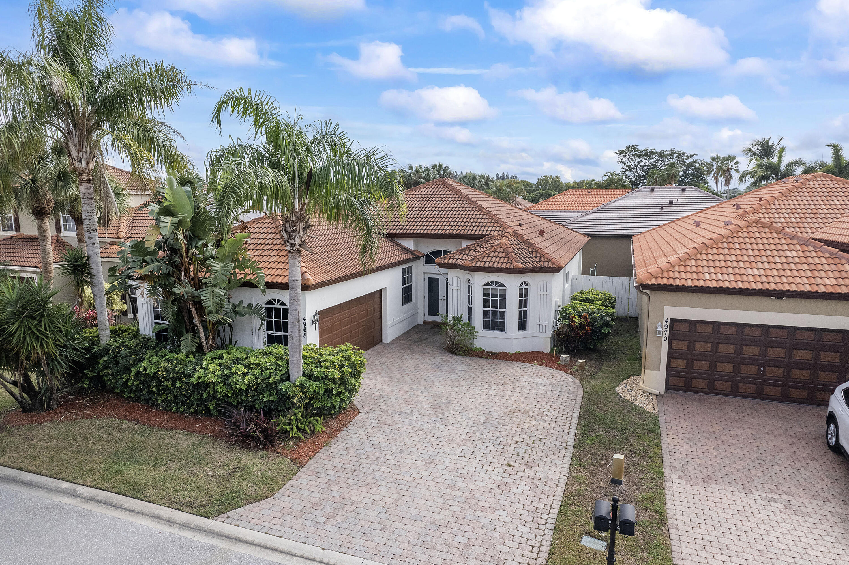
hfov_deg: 78.6
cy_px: 282
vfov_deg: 57.2
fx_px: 519
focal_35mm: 22
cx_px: 424
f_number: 2.8
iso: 100
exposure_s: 1/500
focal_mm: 8.38
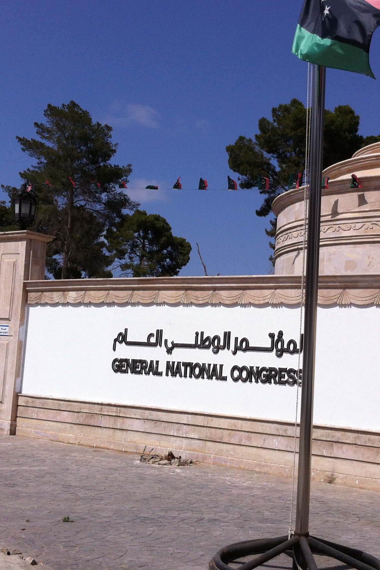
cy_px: 280
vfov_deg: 36.9
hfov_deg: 25.0
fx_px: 855
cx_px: 244
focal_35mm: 54
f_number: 2.8
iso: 80
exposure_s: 1/3771
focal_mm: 3.85
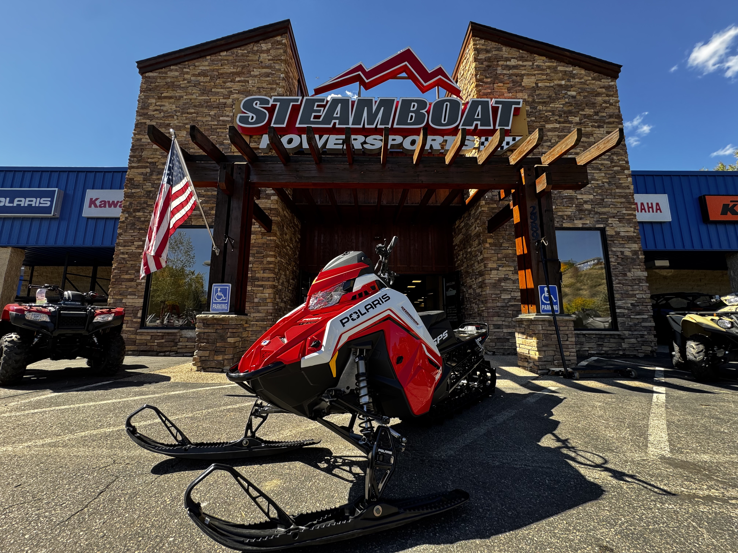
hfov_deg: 102.1
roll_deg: -0.5
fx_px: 298
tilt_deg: +7.9
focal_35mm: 14
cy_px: 276
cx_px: 369
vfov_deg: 85.7
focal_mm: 2.22
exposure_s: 1/226
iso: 40
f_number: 2.2
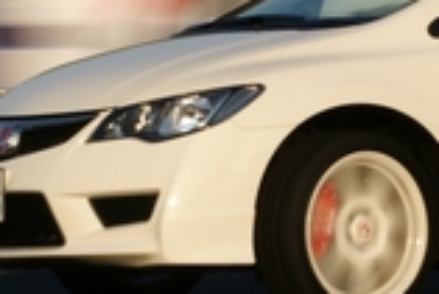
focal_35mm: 651
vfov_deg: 2.1
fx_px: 7947
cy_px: 186
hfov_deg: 3.2
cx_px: 126
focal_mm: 105
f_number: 20
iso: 100
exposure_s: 1/40
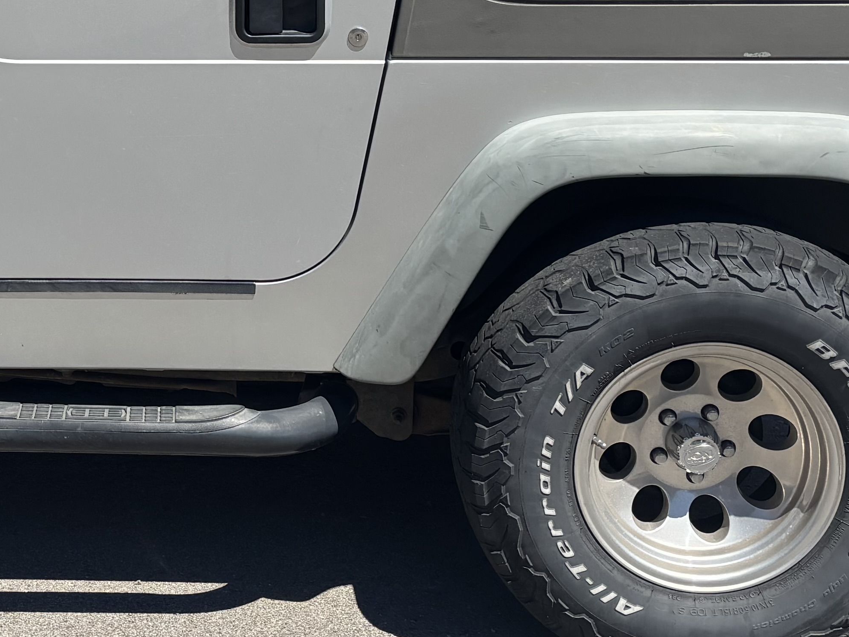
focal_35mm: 75
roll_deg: +0.0
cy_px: 34
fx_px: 1839
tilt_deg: -7.5
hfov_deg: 25.3
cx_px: 105
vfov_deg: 19.2
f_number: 1.6
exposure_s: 1/2451
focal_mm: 5.96
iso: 50
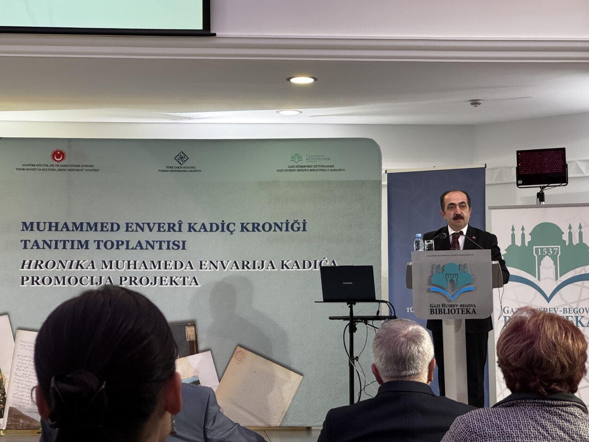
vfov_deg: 18.9
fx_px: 1327
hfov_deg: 25.0
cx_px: 293
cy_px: 219
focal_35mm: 78
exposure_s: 1/60
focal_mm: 9
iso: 250
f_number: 2.8
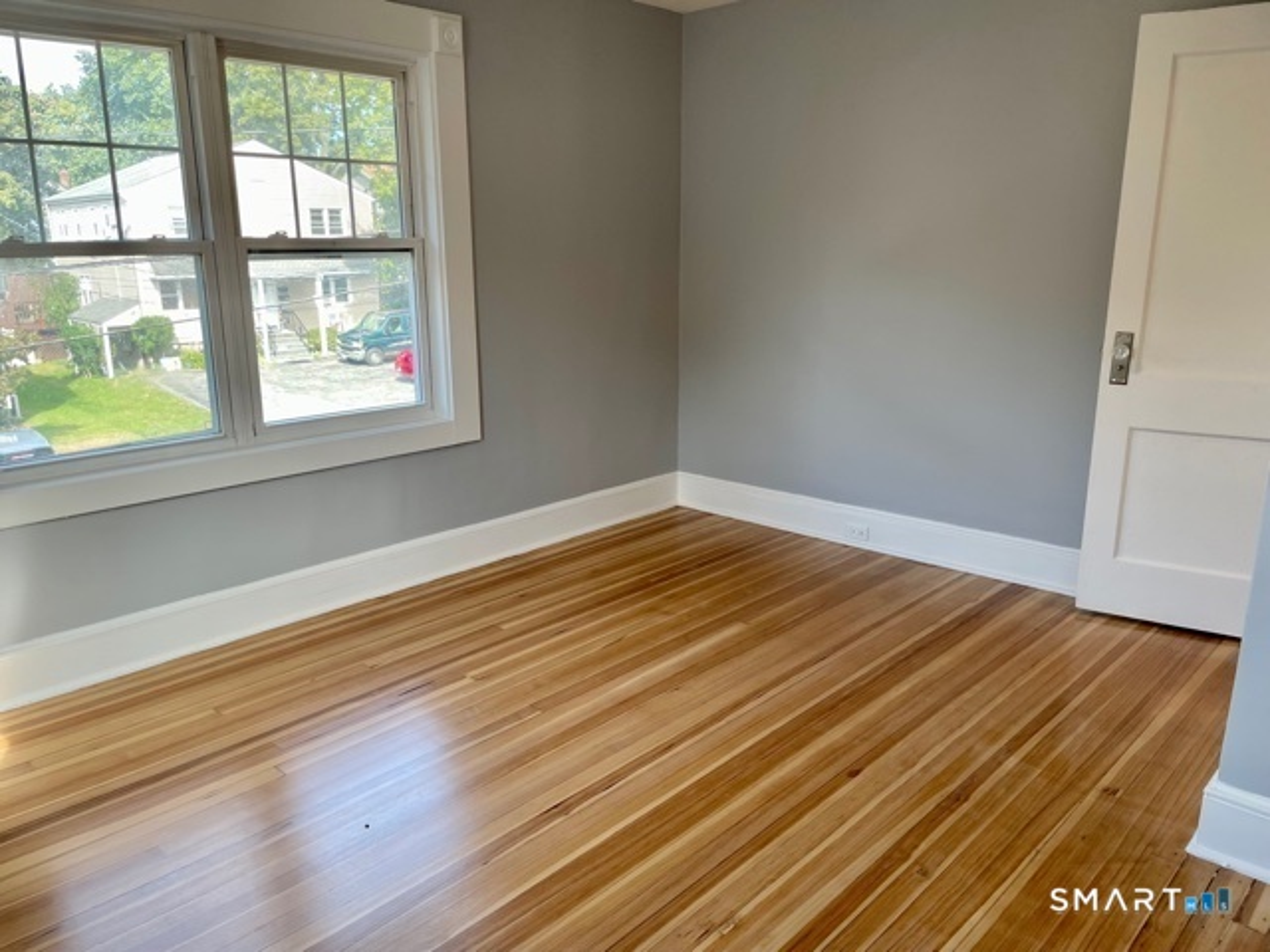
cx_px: 635
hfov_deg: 67.3
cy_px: 476
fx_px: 954
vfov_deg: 53.1
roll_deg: +0.8
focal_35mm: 26
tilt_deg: -15.3
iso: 40
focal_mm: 4.2
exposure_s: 1/120
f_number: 1.6
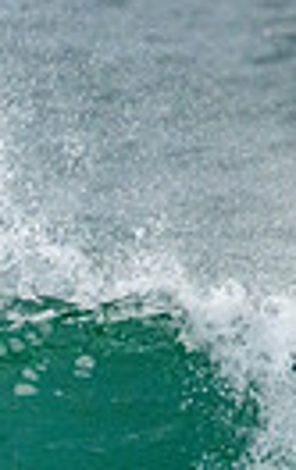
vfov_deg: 0.6
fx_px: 46971
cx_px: -674
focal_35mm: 3655
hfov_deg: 0.4
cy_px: 376
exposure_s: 1/2000
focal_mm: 800
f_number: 11
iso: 2800
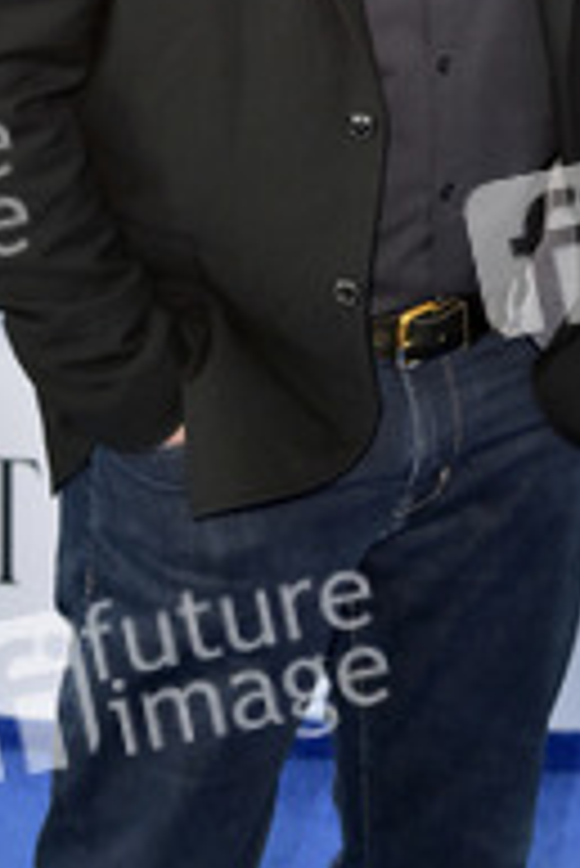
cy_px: 4
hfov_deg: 9.5
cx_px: 290
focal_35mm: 145
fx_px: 3498
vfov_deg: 13.9
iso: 500
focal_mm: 70
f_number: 6.3
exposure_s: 1/320
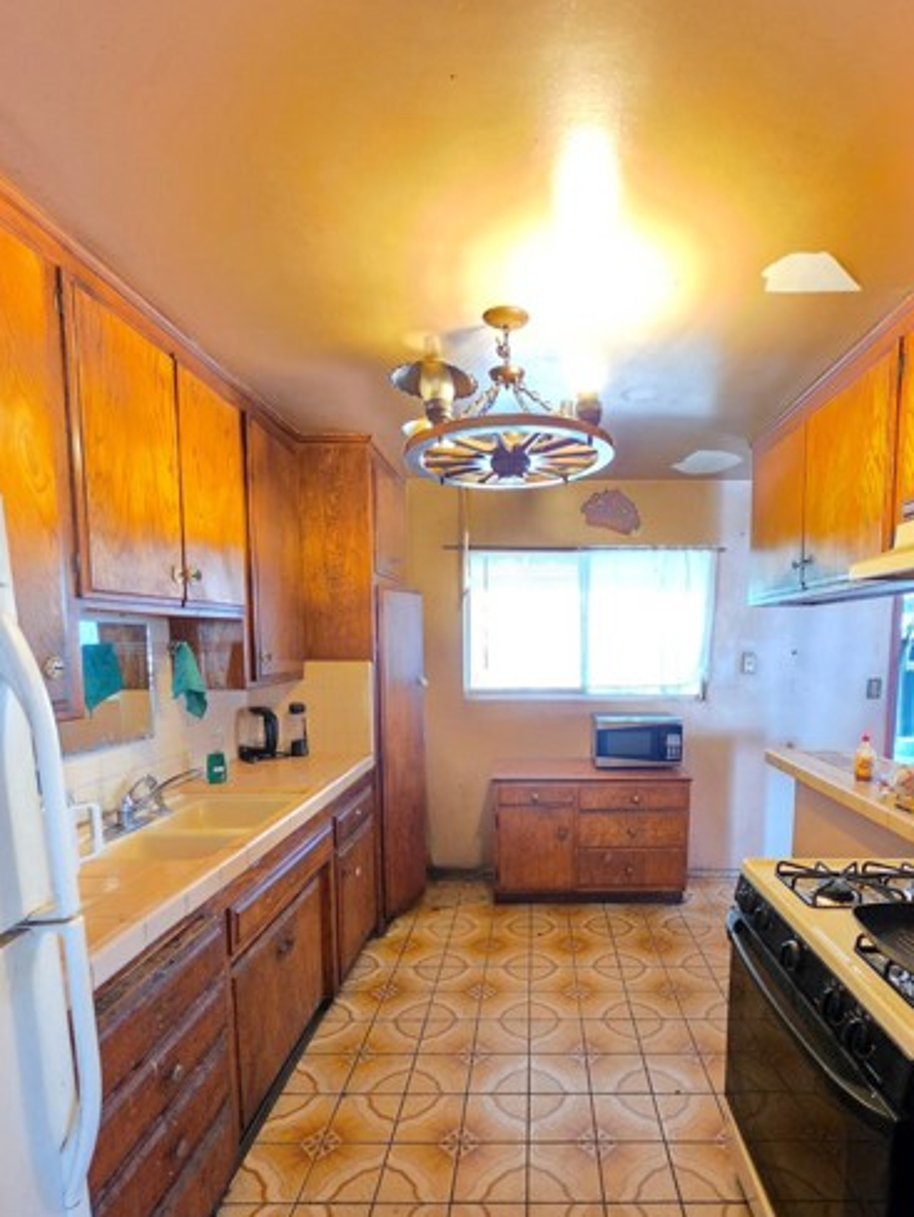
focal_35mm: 17
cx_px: 538
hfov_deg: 74.1
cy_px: 712
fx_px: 598
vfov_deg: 90.2
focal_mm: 2.2
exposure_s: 1/60.2
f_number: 1.9
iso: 1250
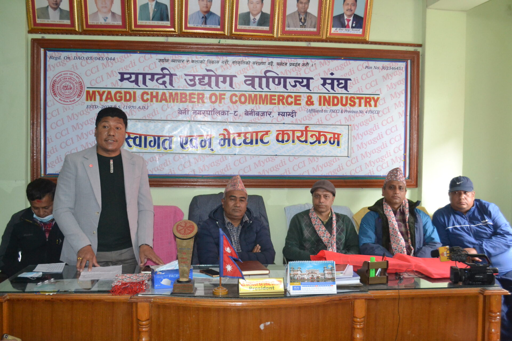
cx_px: 256
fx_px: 512
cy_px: 170
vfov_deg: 36.9
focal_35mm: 36
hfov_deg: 53.1
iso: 2200
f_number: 4
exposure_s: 1/60
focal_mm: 24
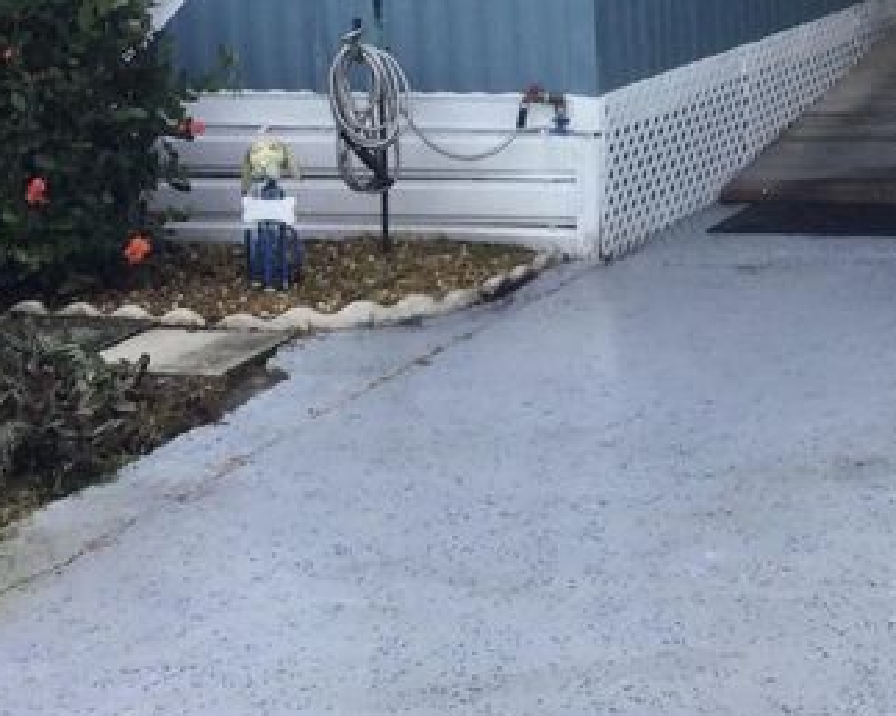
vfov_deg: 15.5
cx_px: 649
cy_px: -111
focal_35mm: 96
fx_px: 2544
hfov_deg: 19.9
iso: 25
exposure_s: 1/372
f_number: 2.4
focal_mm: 3.3
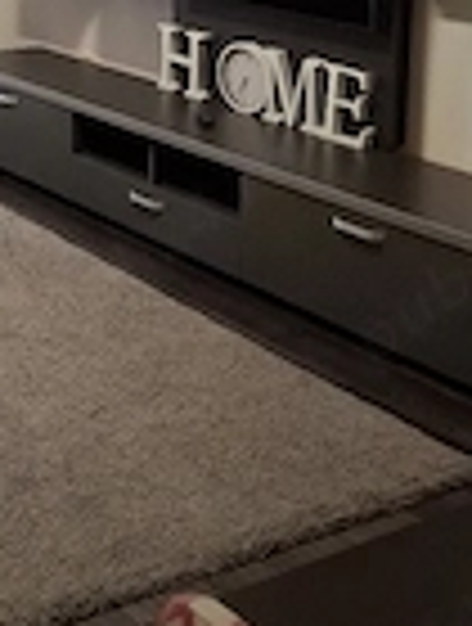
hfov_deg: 20.7
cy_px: -45
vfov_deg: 27.1
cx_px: -108
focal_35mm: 66
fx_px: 1194
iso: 250
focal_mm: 5.54
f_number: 1.8
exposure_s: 1/100
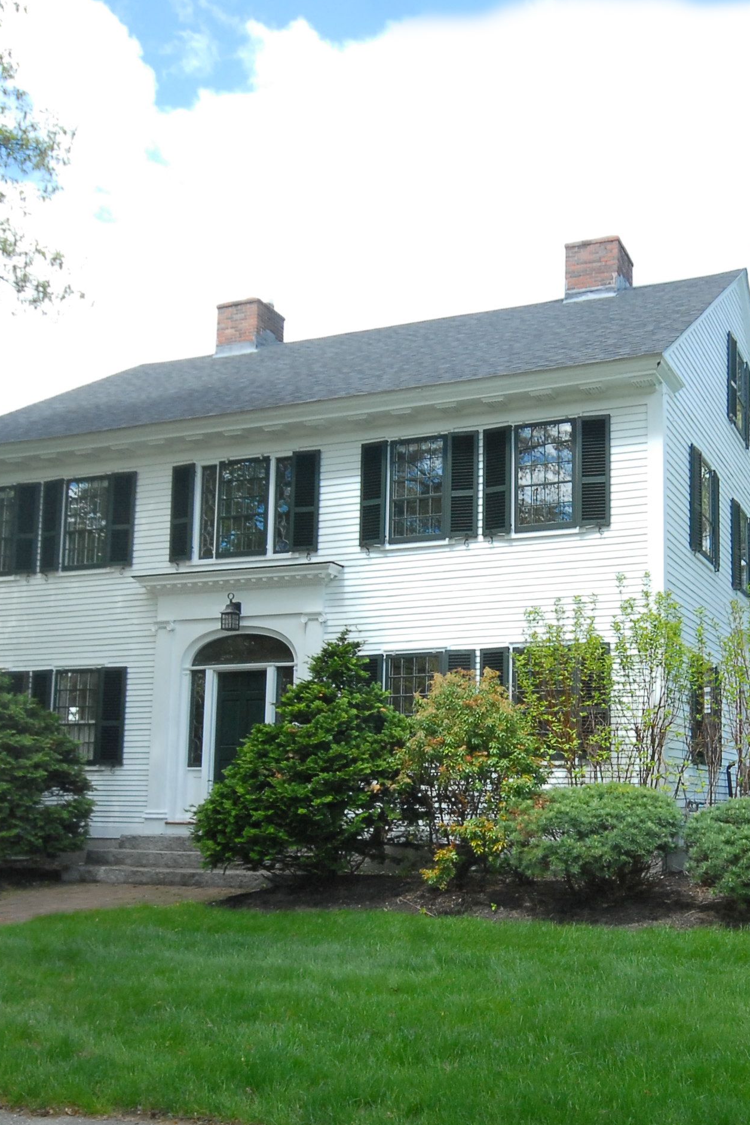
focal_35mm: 36
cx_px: 575
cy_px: 692
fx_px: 1110
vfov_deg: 53.3
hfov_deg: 36.3
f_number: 11
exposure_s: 1/100
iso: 400
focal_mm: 11.5
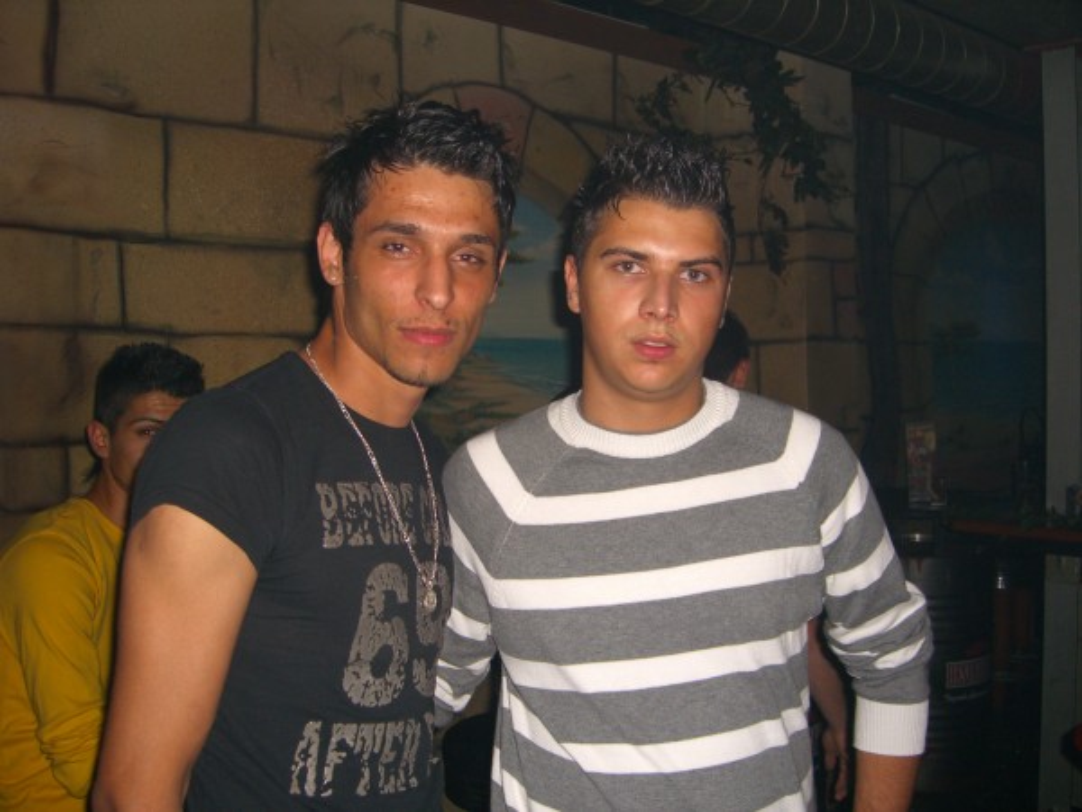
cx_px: 541
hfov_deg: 49.0
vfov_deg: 37.7
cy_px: 406
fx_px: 1188
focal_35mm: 38
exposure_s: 1/60
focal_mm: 7.9
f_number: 2.8
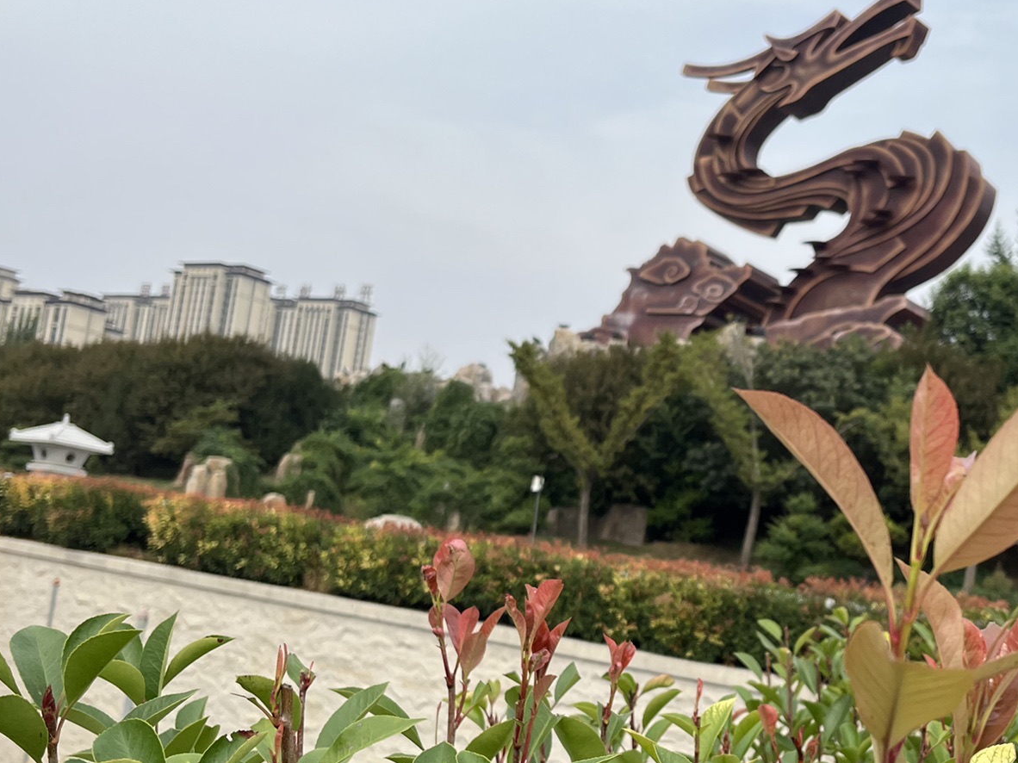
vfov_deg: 32.8
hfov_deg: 42.2
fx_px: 1294
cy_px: 456
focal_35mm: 44
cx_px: 704
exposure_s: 1/3413
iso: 50
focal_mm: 5.1
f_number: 1.6
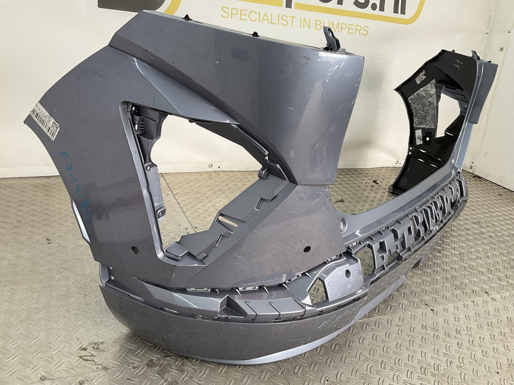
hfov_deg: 61.7
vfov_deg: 48.2
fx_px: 431
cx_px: 257
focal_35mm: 29
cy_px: 192
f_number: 1.8
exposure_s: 1/136
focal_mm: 3
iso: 16
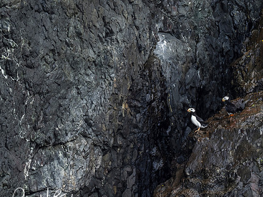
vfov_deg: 1.8
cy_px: 101
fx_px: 6245
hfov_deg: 2.4
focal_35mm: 822
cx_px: 172
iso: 400
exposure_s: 1/400
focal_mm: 300
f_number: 4
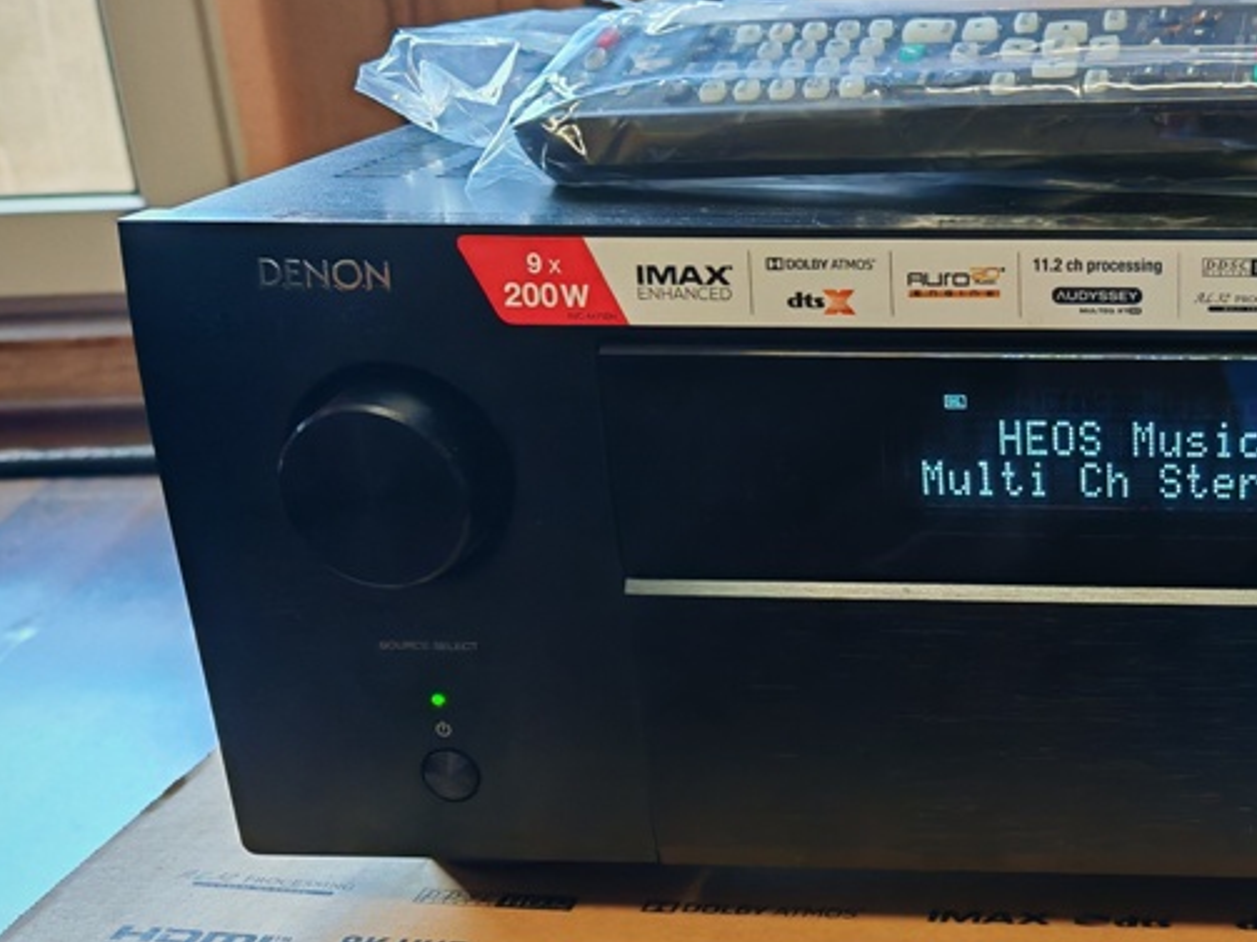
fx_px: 1997
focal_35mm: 55
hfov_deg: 32.8
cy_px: 705
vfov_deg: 26.2
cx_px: 1180
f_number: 1.9
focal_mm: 6.67
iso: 250
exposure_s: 1/33
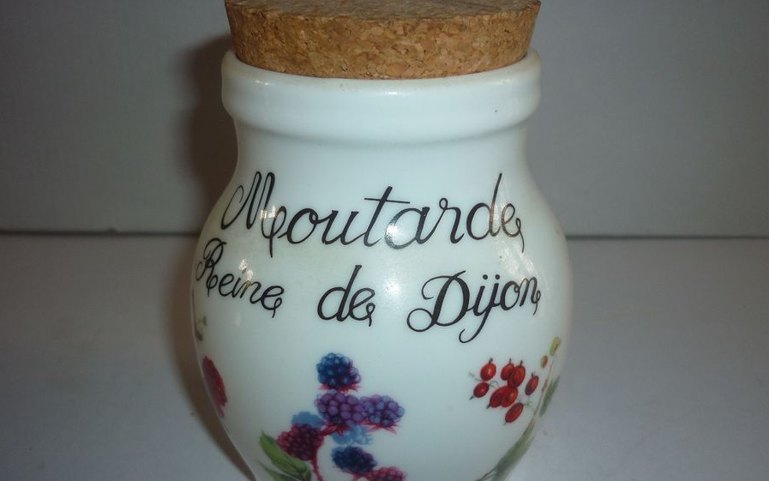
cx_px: 393
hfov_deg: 50.4
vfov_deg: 32.8
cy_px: 256
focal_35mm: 39
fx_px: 818
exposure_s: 1/30
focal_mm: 5.5
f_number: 2.8
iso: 100
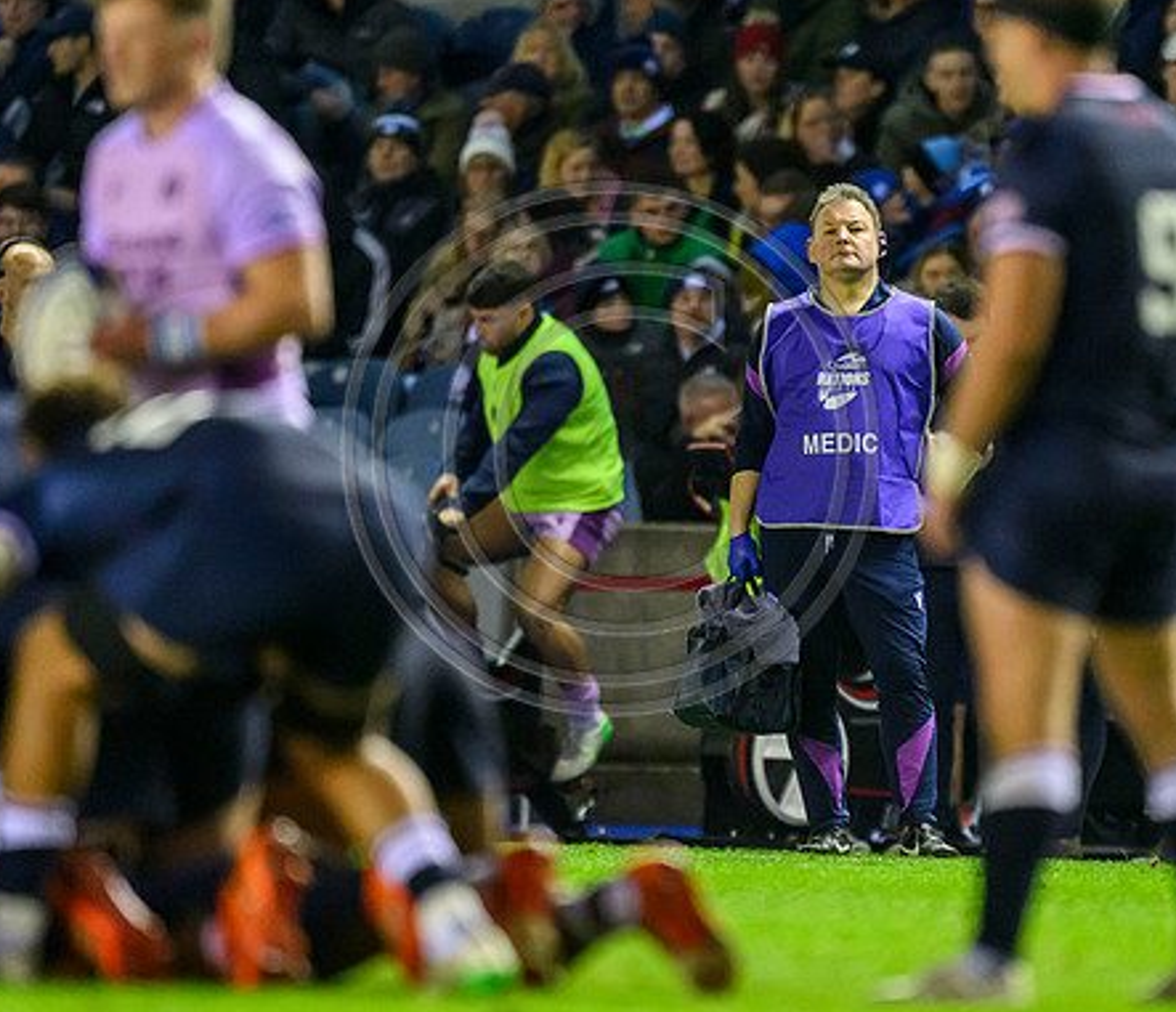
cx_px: 775
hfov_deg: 1.9
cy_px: 513
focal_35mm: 980
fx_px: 35130
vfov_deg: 1.6
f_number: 4
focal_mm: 560
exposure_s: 1/800
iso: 10000
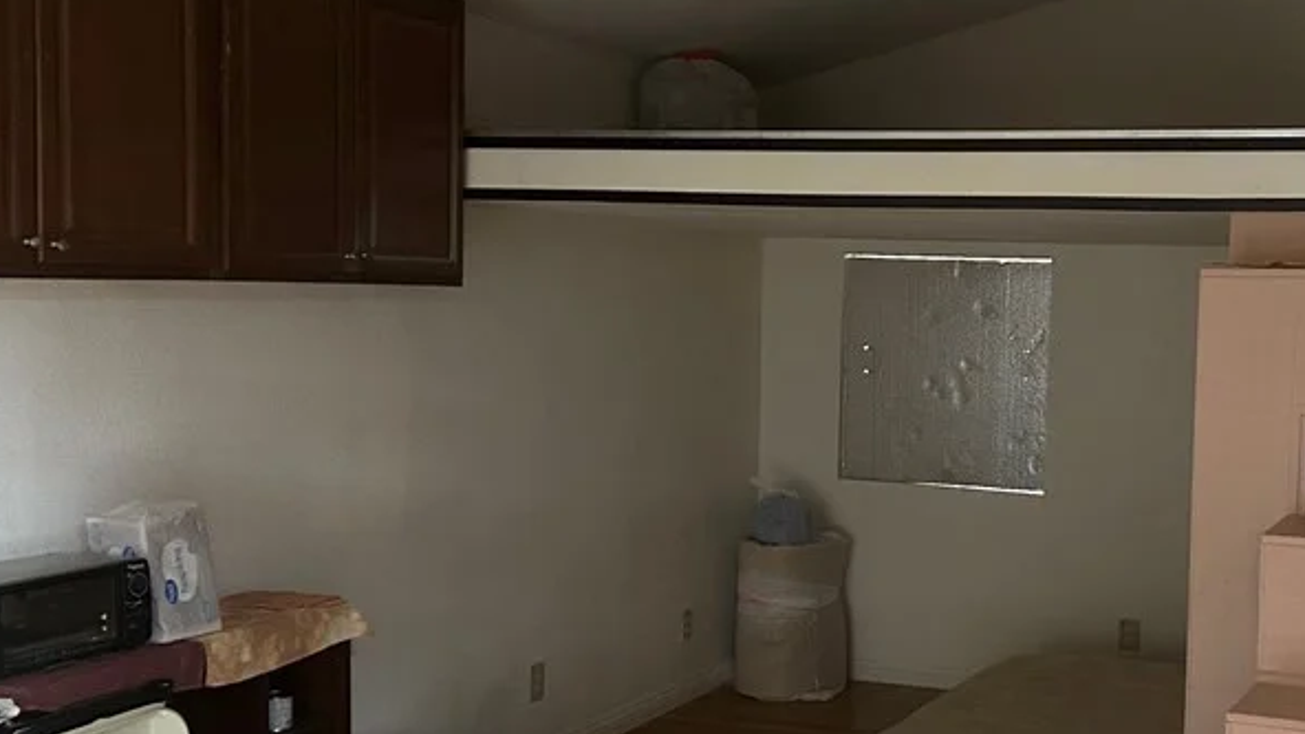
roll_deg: -1.6
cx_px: 992
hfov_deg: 40.8
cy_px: 436
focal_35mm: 49
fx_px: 1696
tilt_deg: -4.7
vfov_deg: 24.4
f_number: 1.5
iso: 640
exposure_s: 1/34
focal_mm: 5.7
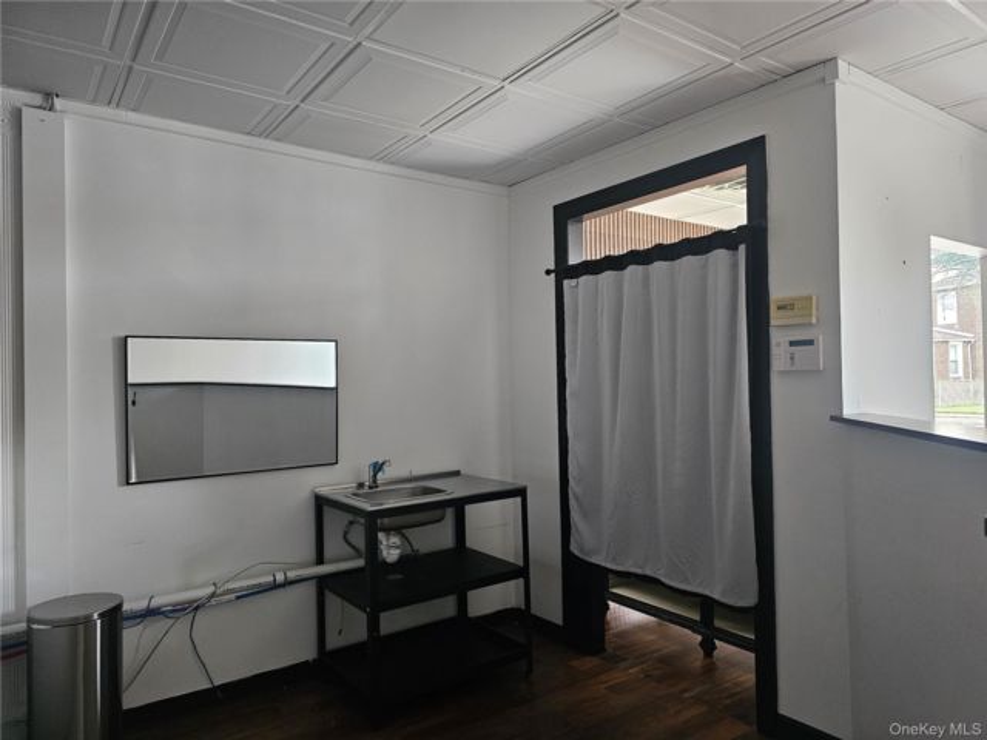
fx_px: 656
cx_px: 494
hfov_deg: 73.9
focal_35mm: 23
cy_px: 370
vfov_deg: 58.9
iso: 640
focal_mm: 6.3
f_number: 1.7
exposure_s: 1/30
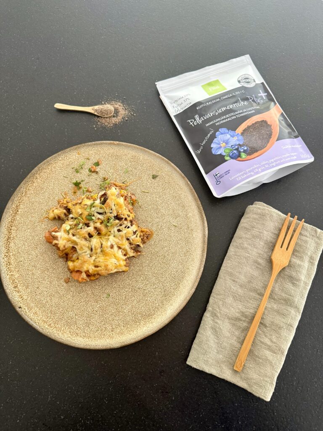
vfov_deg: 71.6
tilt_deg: -74.0
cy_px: 216
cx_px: 162
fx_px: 299
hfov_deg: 56.8
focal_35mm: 24
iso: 320
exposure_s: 1/60
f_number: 1.78
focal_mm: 6.76
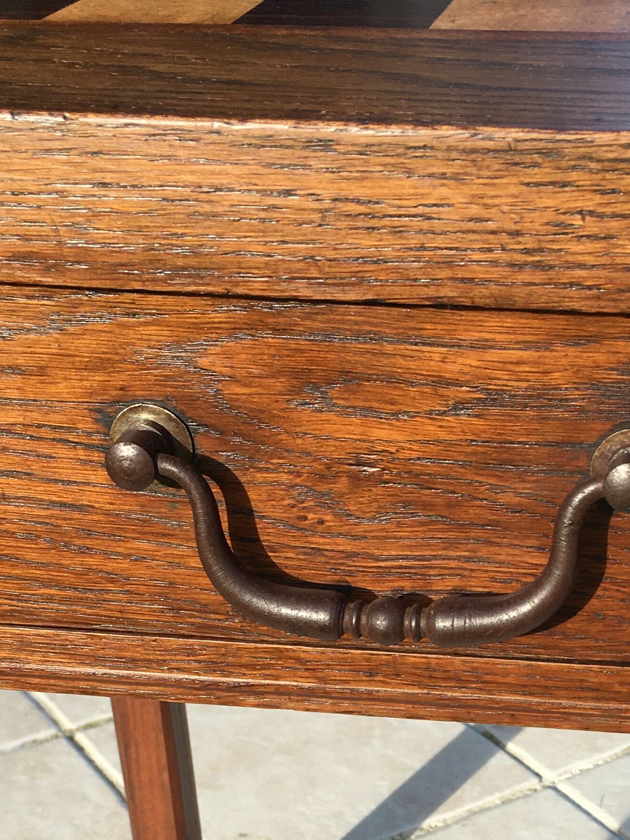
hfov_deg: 22.2
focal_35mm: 66
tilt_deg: -33.8
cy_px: 837
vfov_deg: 27.7
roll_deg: +1.6
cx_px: 419
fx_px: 1602
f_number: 2.2
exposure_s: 1/549
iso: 25
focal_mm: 4.15
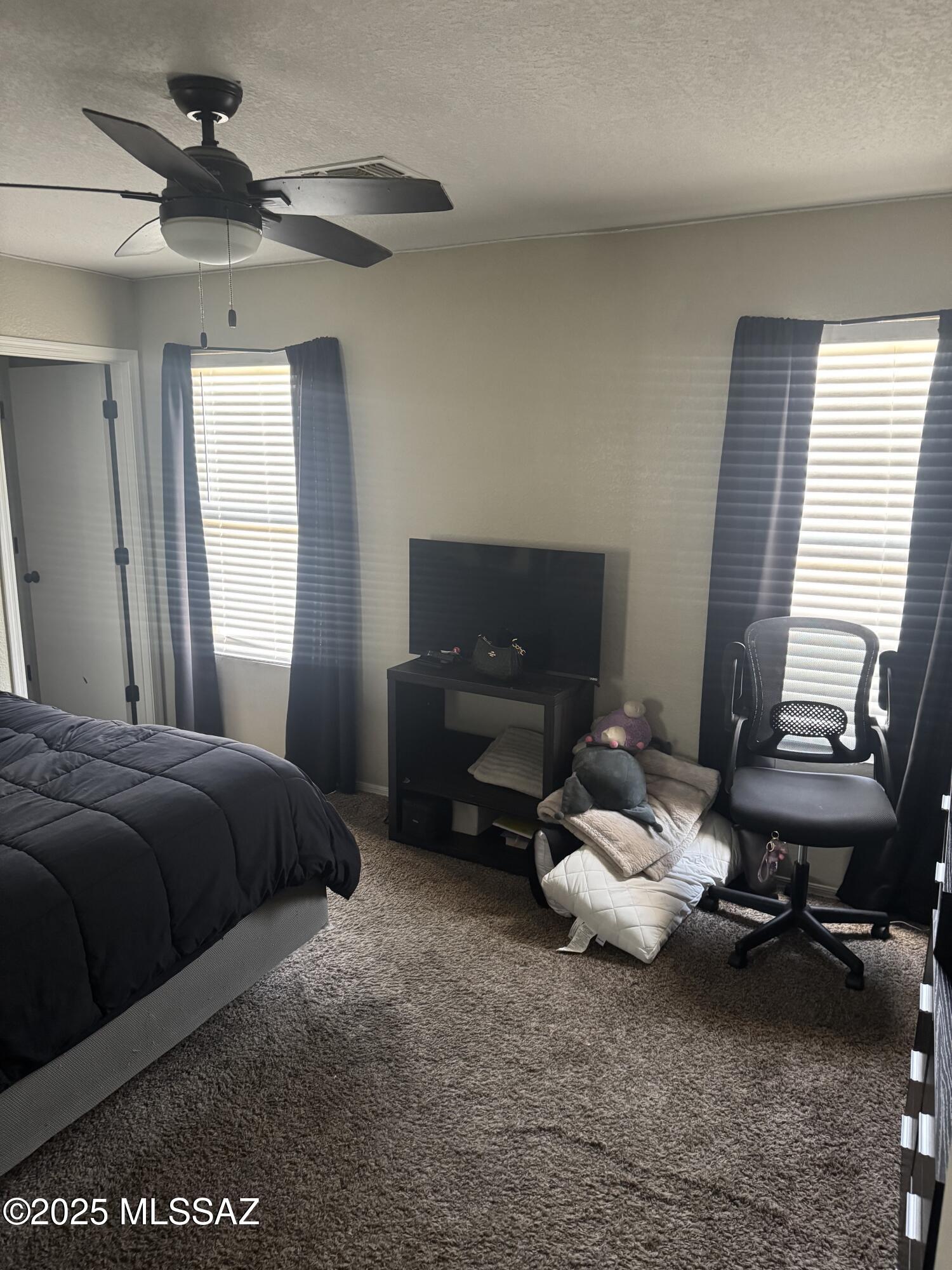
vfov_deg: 71.6
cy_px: 635
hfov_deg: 56.8
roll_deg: +0.3
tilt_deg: -12.1
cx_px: 476
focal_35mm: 24
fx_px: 880
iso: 800
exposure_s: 1/40
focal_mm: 6.76
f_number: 1.78
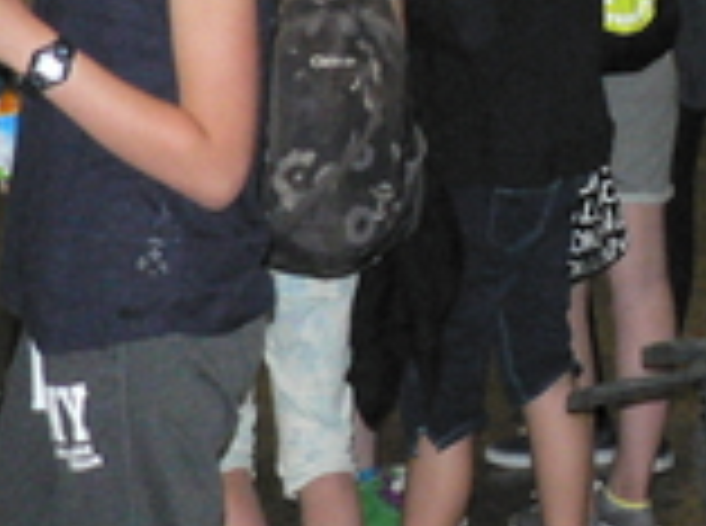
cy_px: 49
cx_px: 1021
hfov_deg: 13.6
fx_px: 2808
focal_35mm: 138
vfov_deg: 10.6
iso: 400
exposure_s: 1/60
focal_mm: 6
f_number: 2.8
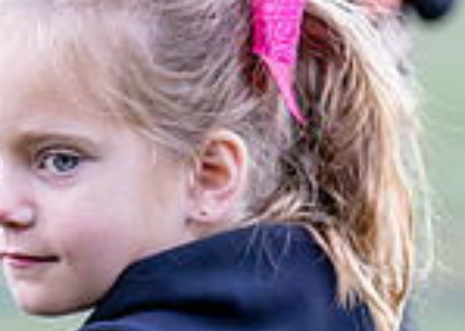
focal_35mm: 546
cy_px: 356
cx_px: 99
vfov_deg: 2.6
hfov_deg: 3.7
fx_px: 7201
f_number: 2.8
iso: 1600
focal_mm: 105
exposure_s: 1/1250
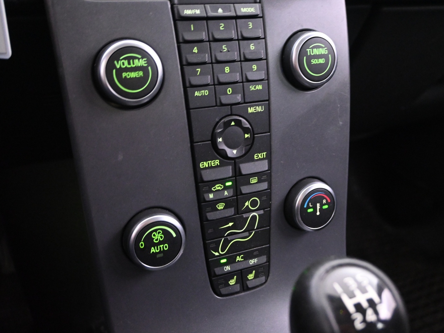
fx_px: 462
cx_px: 245
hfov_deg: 51.3
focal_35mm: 36
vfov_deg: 39.7
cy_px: 167
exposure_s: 1/13
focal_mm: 22
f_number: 4
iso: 5000
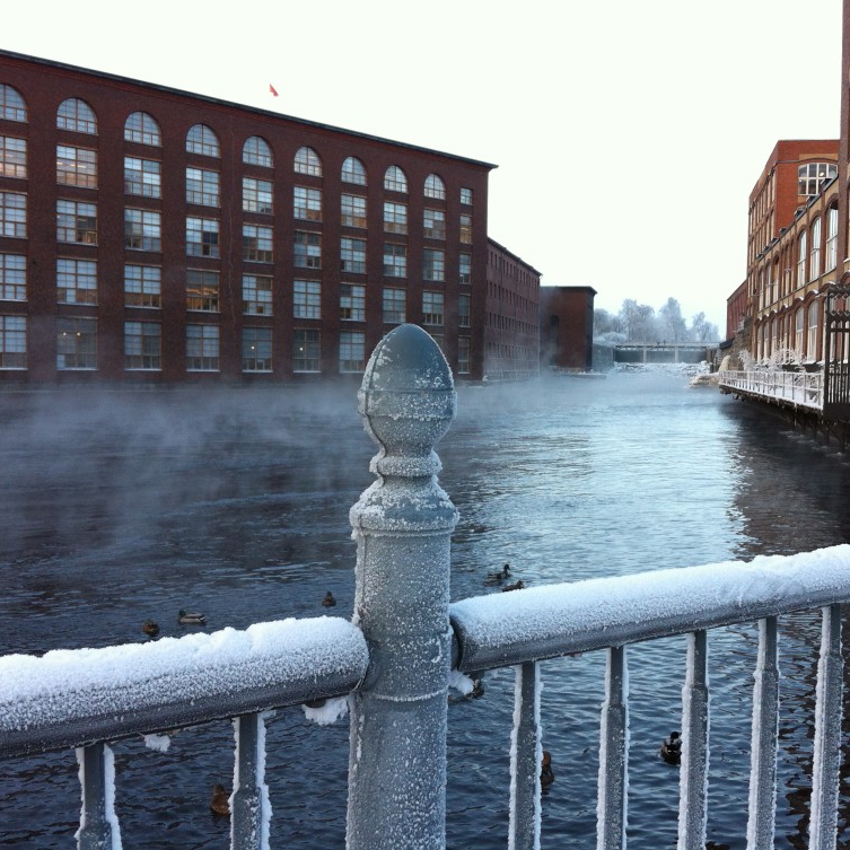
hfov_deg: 40.0
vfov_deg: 40.0
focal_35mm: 42
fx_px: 1167
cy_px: 423
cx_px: 467
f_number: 2.8
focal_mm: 3.85
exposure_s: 1/100
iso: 100
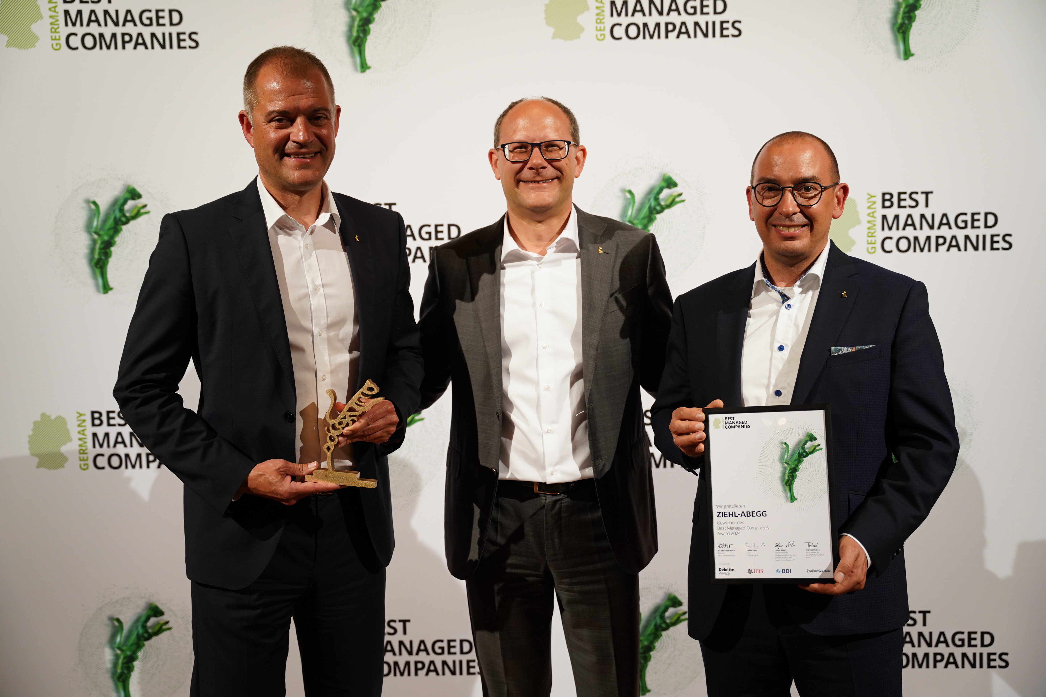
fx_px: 1145
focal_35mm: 39
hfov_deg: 49.1
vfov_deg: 33.9
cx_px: 523
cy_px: 348
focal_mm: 39.4
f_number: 2.8
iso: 1250
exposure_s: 1/160
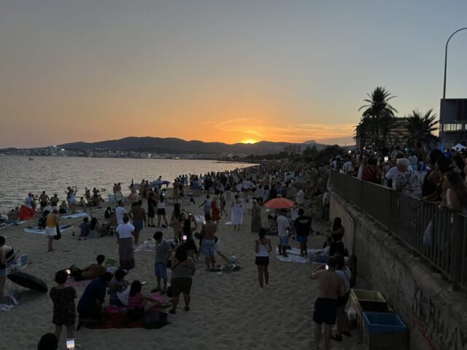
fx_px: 351
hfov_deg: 67.3
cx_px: 234
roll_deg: -1.0
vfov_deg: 53.1
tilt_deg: -2.2
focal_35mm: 26
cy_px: 175
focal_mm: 5.1
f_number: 1.6
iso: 250
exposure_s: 1/60
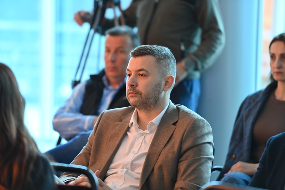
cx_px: 142
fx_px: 1583
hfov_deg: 10.3
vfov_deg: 6.9
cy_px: 95
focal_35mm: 200
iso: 2000
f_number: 2.8
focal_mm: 200
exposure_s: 1/160
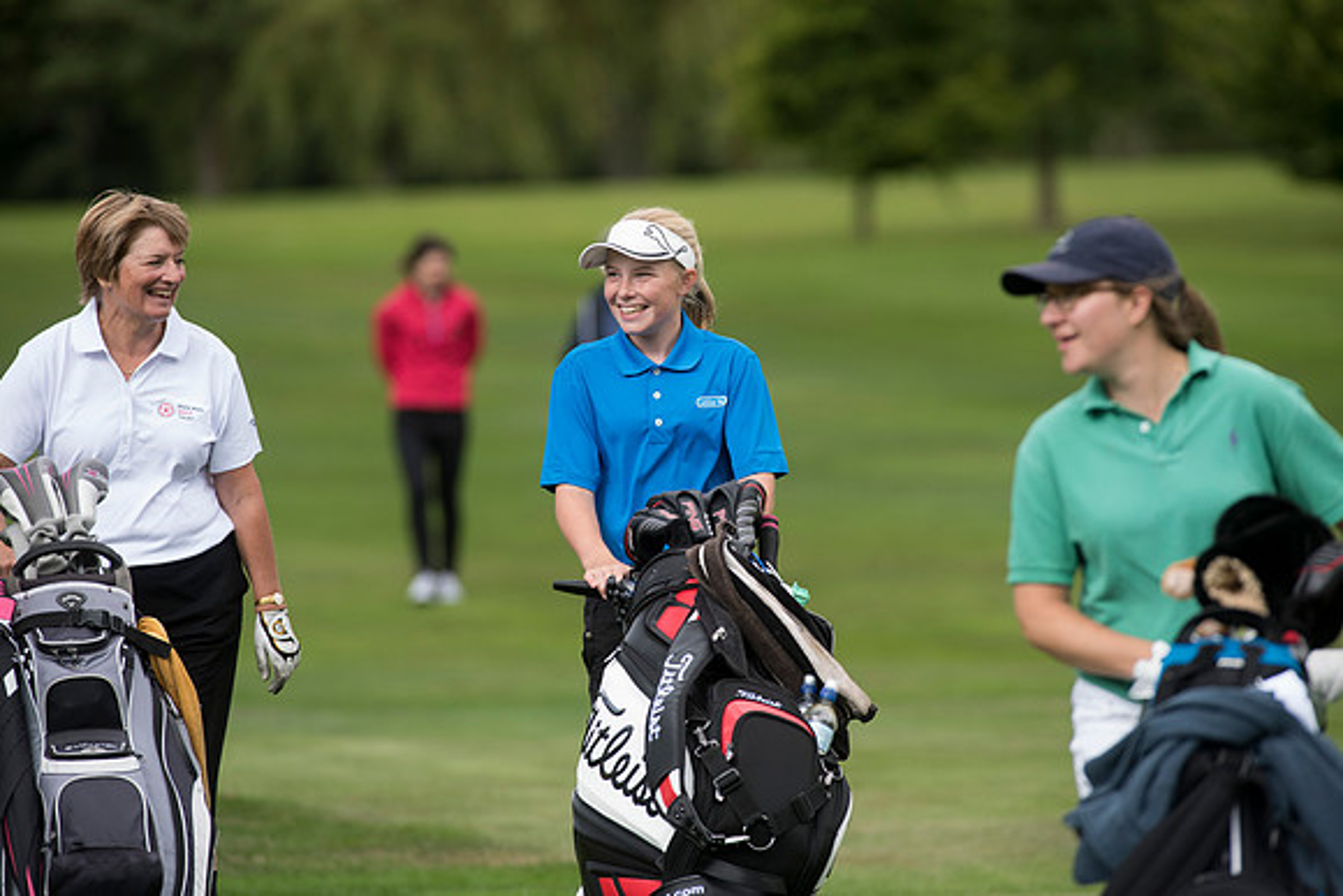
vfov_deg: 4.6
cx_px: 672
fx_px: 11194
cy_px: 448
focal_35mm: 300
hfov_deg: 6.9
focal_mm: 300
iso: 800
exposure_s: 1/1600
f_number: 5.6
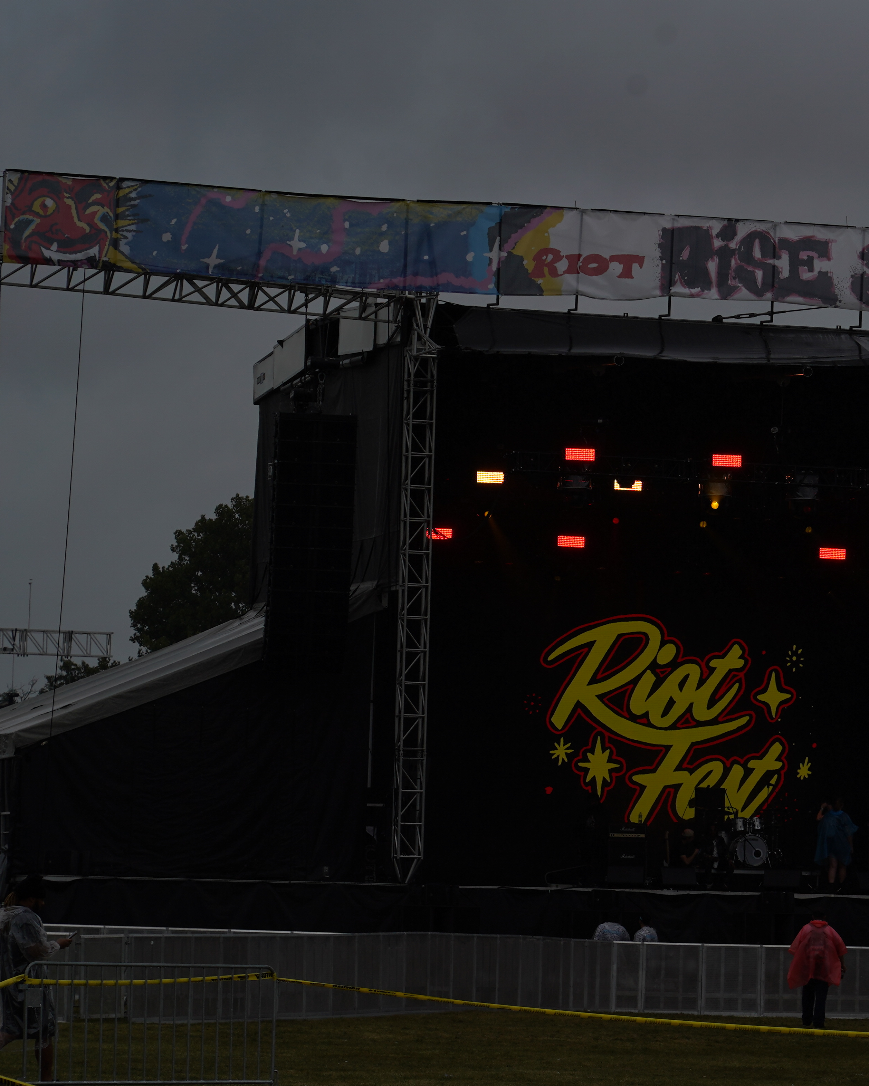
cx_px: 893
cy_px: 685
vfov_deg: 10.3
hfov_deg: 8.2
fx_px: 6044
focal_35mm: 188
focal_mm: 105
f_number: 8
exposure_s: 1/640
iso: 100
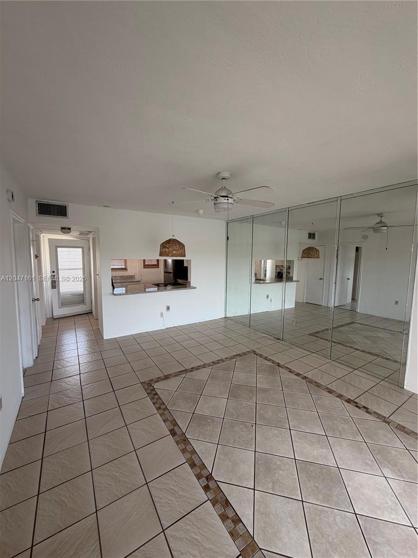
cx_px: 209
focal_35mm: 14
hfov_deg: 85.7
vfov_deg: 102.1
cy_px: 279
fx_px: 225
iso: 80
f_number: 2.2
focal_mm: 2.22
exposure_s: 1/121
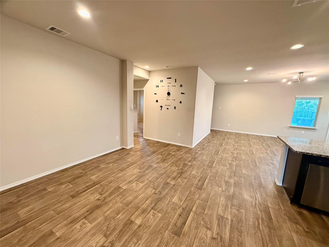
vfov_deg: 85.7
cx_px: 164
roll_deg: -1.8
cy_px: 124
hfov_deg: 102.1
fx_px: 133
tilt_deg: -8.6
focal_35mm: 14
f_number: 2.2
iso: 400
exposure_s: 1/60
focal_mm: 2.22
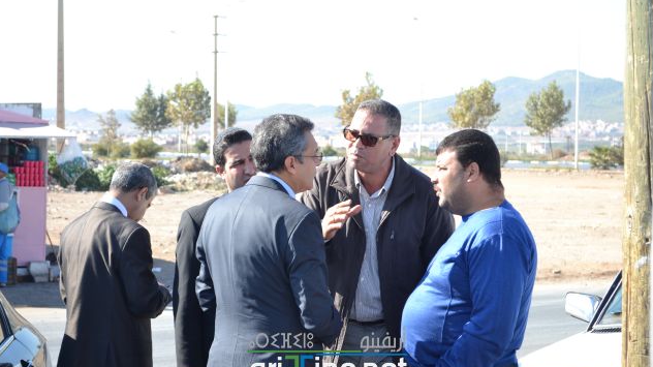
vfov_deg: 13.8
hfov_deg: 24.3
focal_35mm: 88
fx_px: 1515
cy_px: 215
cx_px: 330
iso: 100
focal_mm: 55
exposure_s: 1/160
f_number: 6.3
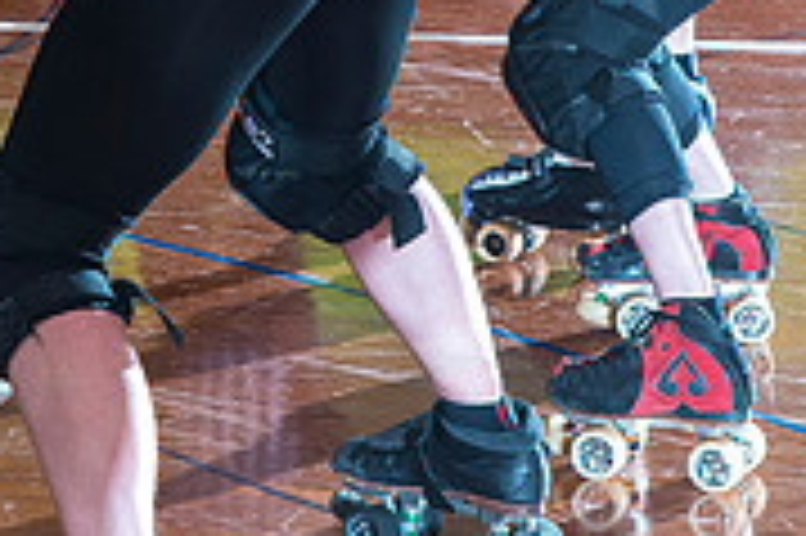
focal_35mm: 201
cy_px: -164
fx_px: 4496
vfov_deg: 6.8
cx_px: 86
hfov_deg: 10.2
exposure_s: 1/160
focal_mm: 62
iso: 800
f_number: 5.6
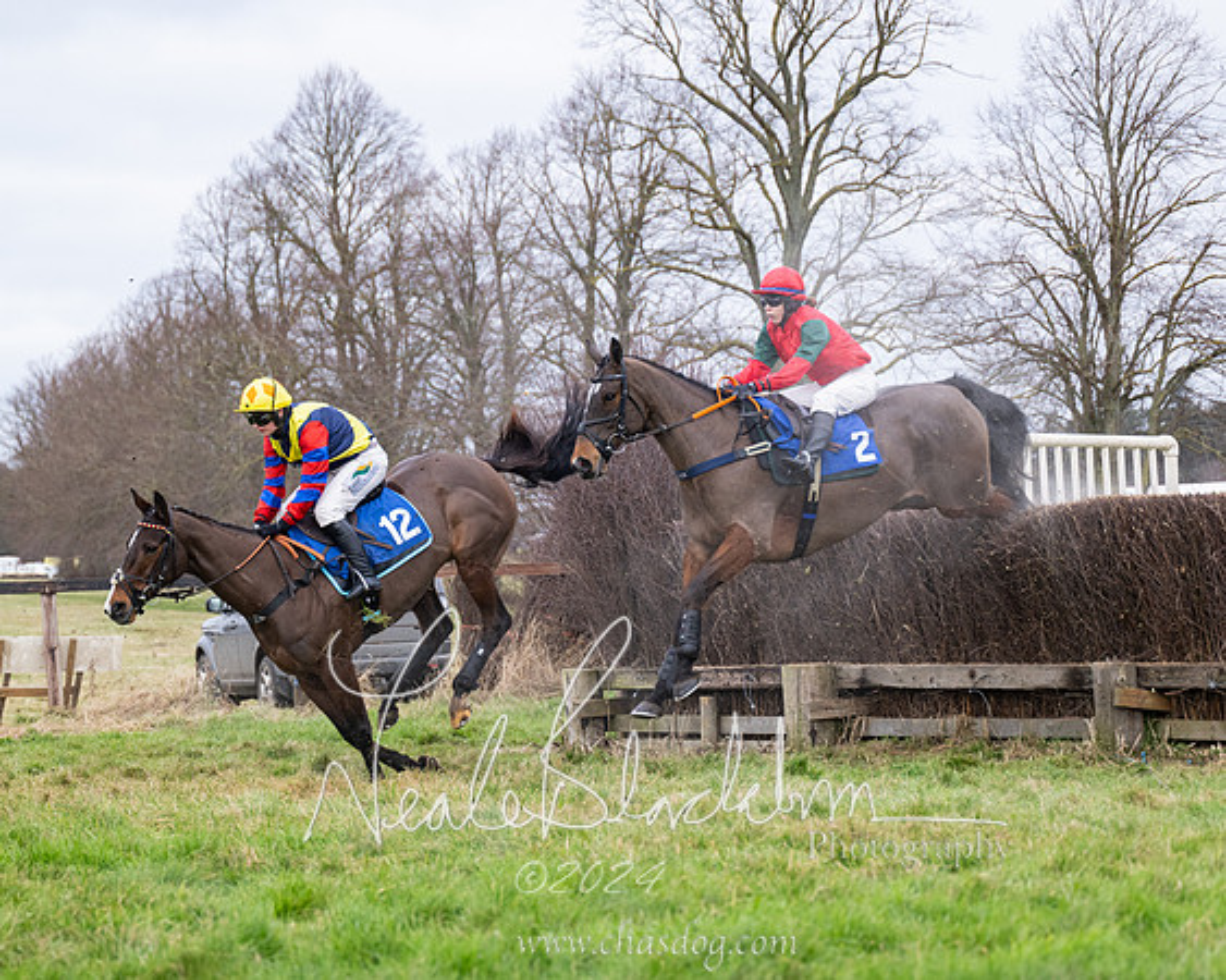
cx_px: 651
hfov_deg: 15.3
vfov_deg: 12.2
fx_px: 4569
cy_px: 447
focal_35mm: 126
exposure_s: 1/1000
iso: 800
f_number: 4
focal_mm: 98
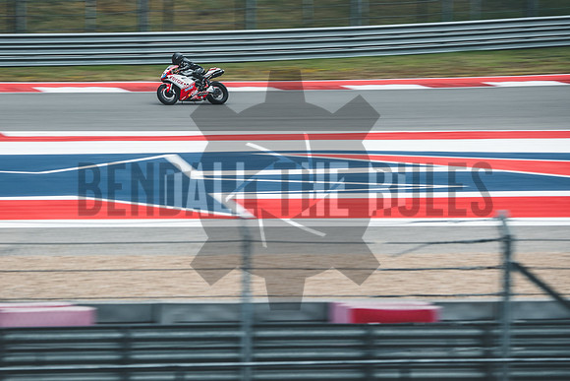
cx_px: 250
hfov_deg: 5.9
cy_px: 166
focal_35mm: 351
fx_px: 5556
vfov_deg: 3.9
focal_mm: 200
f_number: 3.2
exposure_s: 1/80
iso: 160
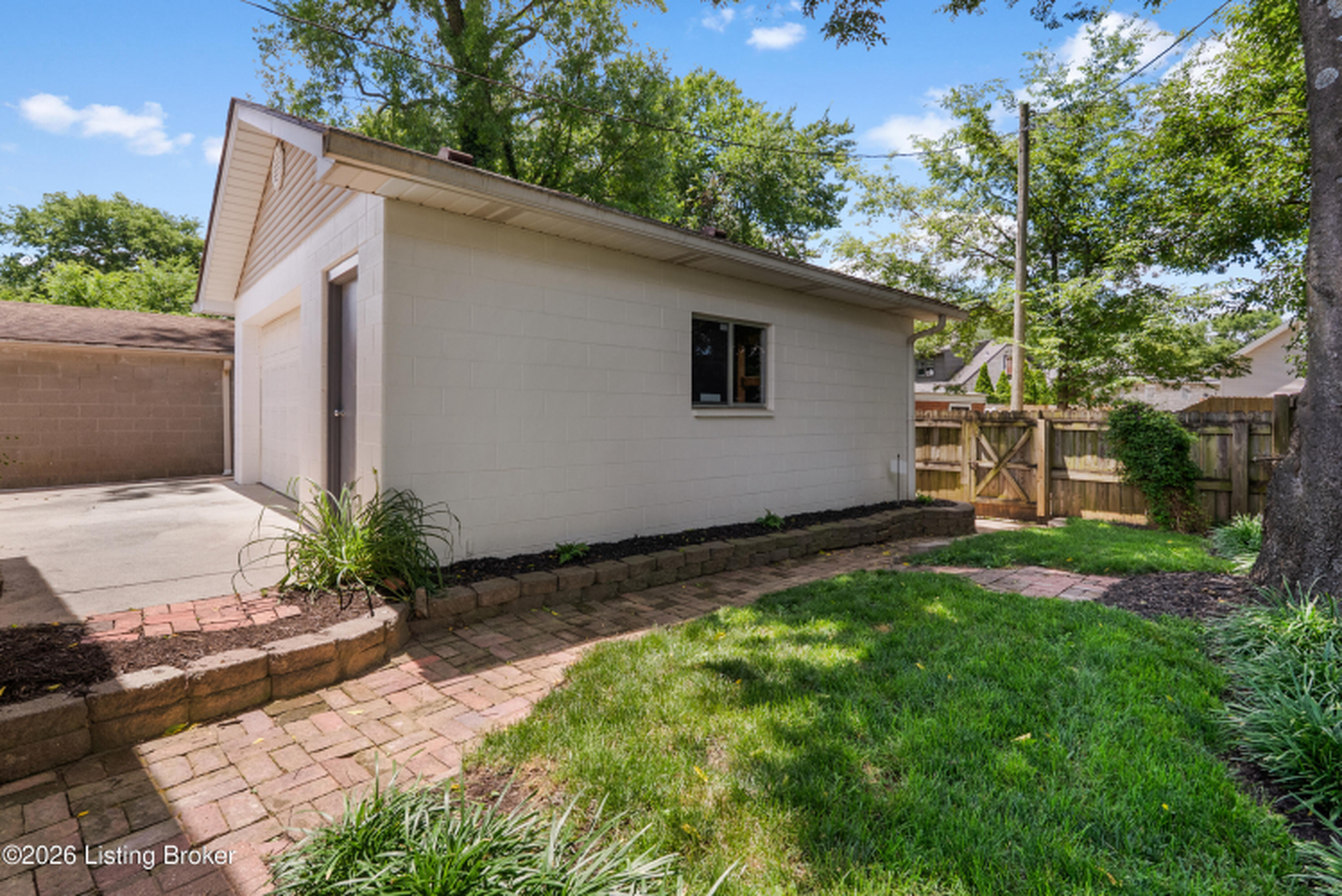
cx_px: 671
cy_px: 448
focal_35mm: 16
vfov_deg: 73.8
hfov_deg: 96.7
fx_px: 597
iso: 400
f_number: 11
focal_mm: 16
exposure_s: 1/50
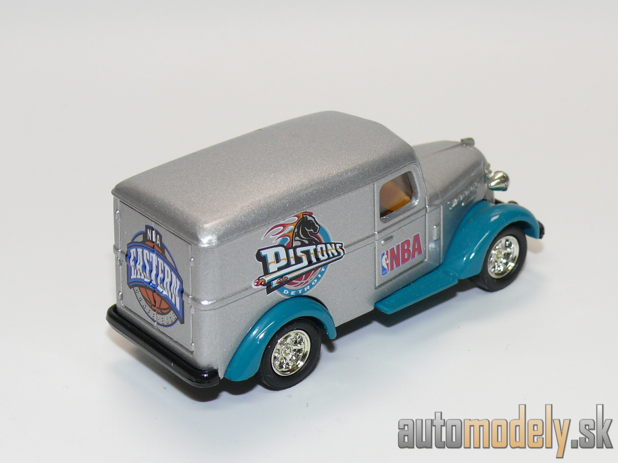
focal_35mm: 89
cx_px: 309
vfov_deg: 16.6
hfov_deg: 22.0
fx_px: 1589
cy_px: 232
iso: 100
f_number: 4
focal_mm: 12.5
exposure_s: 1/30
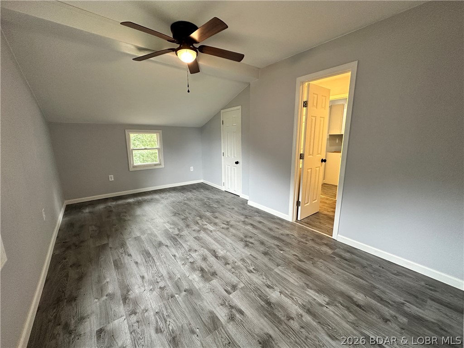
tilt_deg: -11.0
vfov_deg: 85.7
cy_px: 174
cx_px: 232
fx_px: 188
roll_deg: +0.0
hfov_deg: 102.1
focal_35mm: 14
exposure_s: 1/120
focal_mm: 2.22
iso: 250
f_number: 2.2
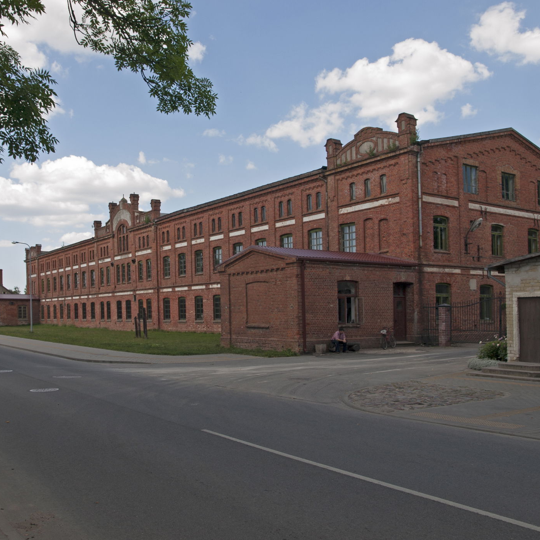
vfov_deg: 48.4
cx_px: 255
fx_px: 600
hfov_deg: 48.4
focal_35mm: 34
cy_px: 266
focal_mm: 14
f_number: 8
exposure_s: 1/160
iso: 100
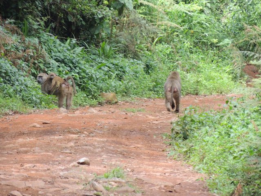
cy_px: 98
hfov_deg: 2.6
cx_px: 130
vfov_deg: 2.0
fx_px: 5655
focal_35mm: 750
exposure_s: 1/320
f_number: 5.1
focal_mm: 133.7
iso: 400
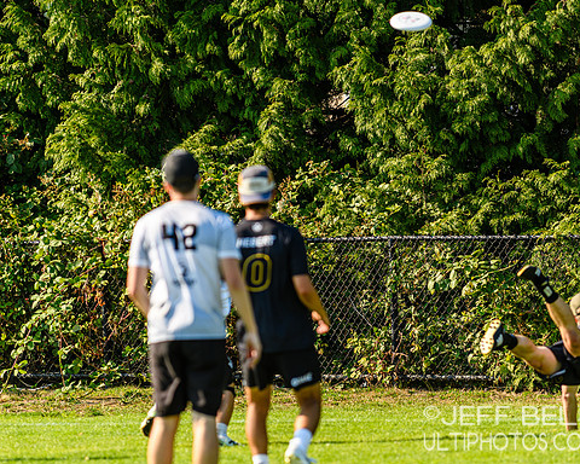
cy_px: 231
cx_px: 343
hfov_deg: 5.7
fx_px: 5836
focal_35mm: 340
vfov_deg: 4.6
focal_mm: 200
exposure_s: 1/1250
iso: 100
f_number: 3.2
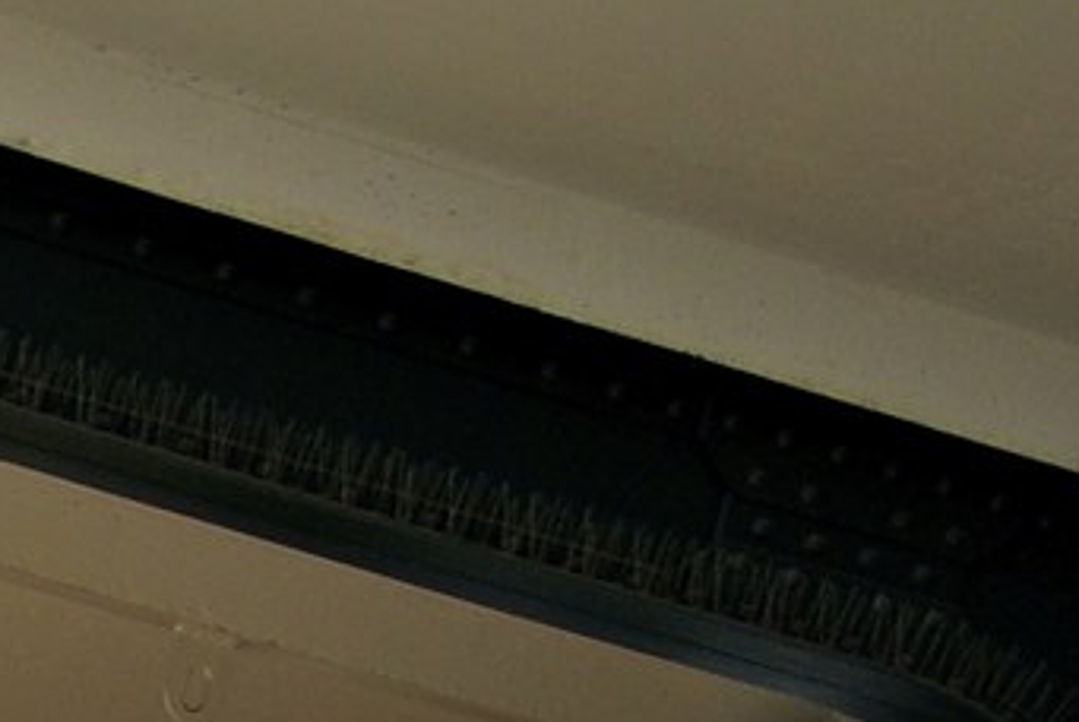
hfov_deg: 6.8
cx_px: -623
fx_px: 8874
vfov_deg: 4.5
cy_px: 2000
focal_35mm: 296
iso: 100
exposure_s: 1/90
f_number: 5.6
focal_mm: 35
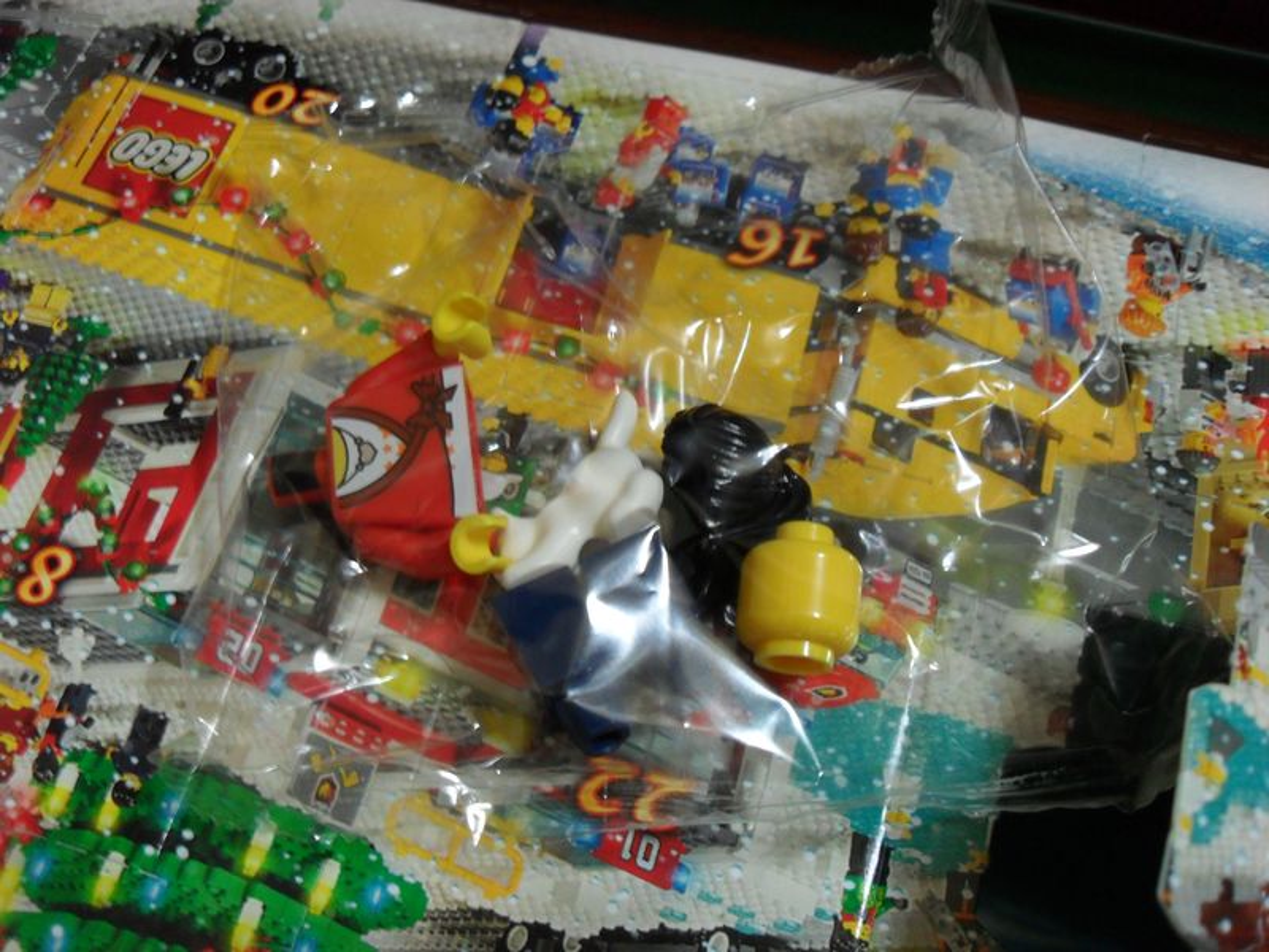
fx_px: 1283
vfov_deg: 40.7
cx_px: 634
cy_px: 476
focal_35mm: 35
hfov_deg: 52.6
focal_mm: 6.2
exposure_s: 1/15
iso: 200
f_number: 2.8
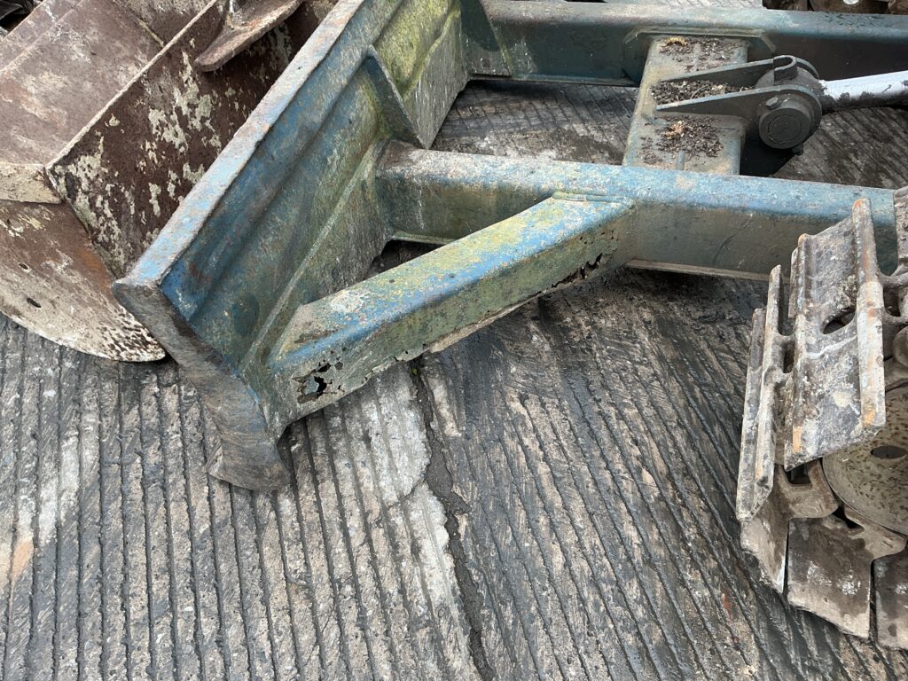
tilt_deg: -48.6
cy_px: 340
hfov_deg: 63.4
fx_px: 734
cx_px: 454
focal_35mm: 28
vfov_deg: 49.7
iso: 16
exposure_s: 1/125
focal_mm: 3
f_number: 1.8
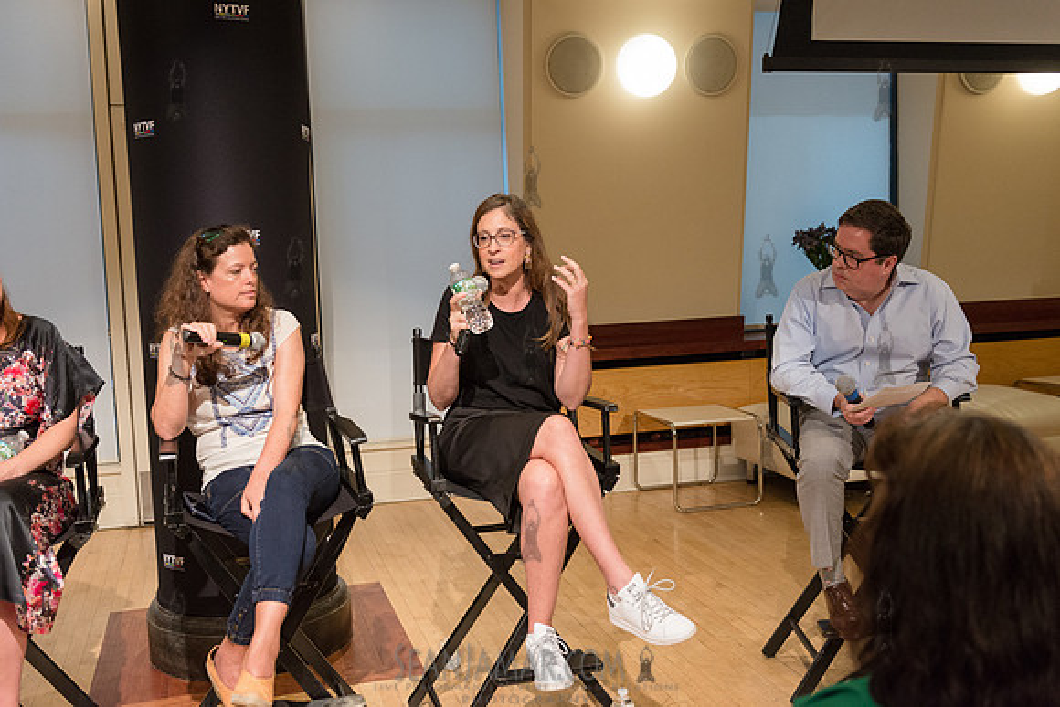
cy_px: 354
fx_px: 1119
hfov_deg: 50.7
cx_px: 530
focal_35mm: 38
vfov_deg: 35.1
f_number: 4
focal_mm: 38
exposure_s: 1/250
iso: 2500
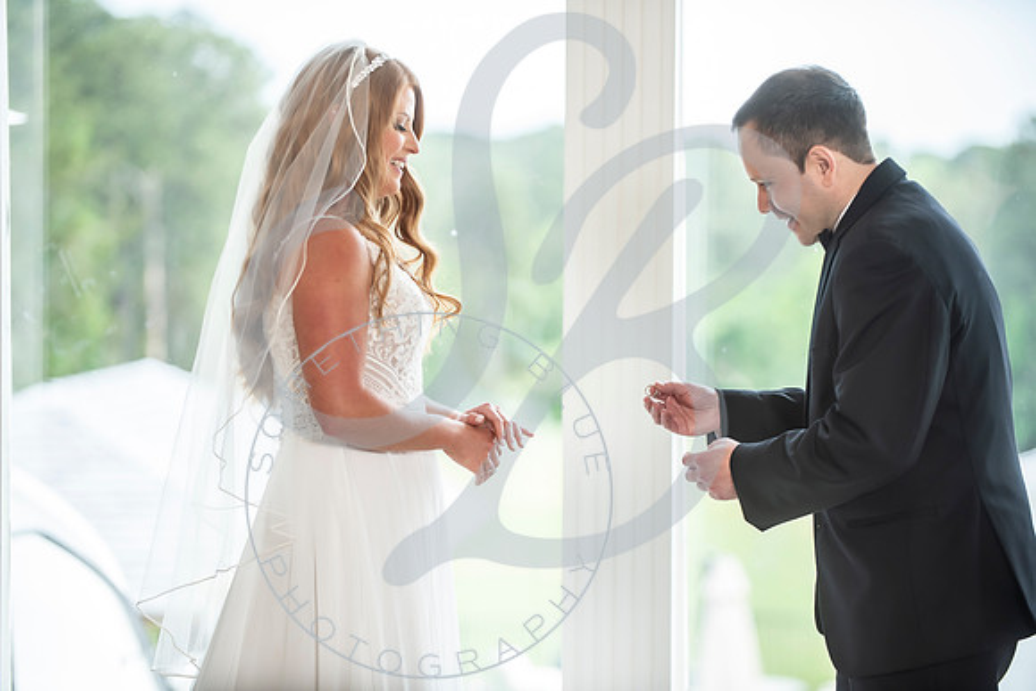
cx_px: 518
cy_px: 346
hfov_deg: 15.6
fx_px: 3776
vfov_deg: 10.5
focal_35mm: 131
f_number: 2.8
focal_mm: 125
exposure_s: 1/250
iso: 250
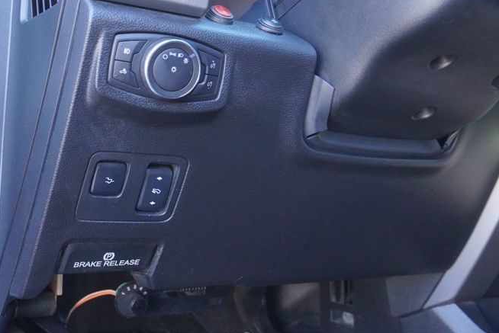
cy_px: 84
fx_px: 652
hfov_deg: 41.9
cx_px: 230
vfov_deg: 28.3
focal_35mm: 47
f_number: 4
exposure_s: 1/160
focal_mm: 20
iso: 2500
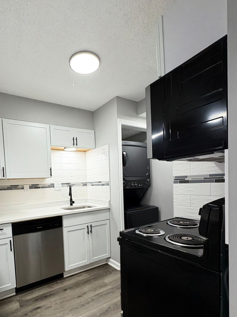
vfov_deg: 83.5
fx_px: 173
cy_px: 192
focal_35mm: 19
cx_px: 89
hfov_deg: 67.6
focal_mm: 2.22
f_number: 2.2
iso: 200
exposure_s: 1/120
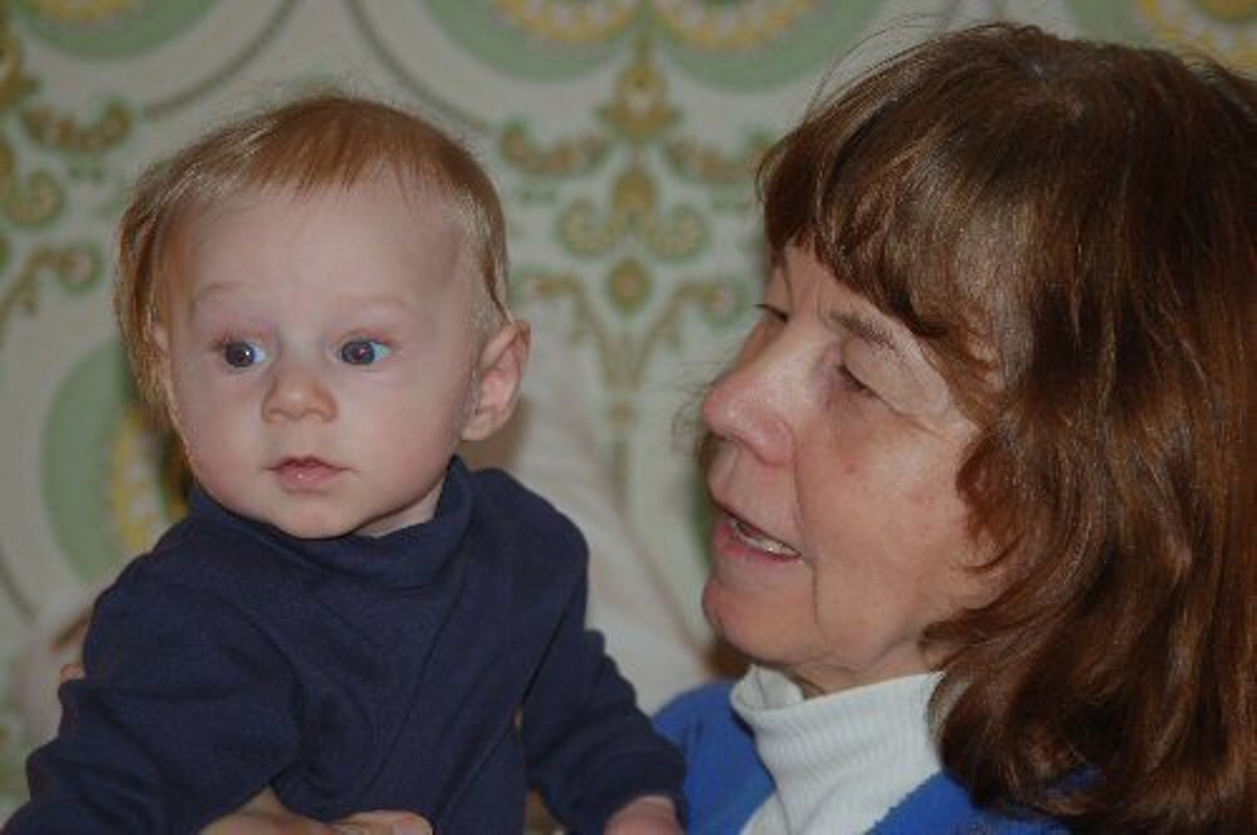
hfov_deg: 18.2
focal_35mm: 112
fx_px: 3923
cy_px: 418
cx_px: 628
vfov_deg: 12.1
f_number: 4.2
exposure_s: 1/60
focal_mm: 75
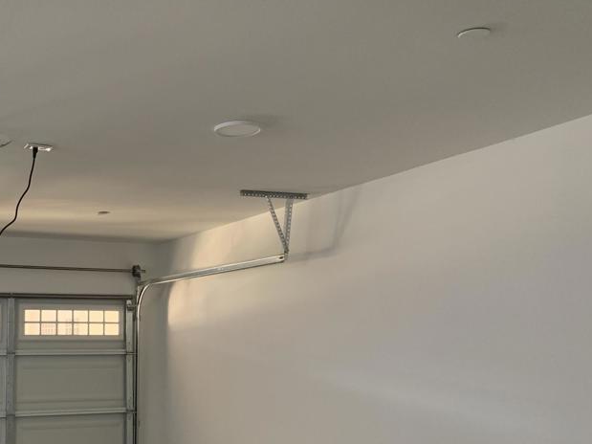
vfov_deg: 33.3
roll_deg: -0.5
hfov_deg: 42.0
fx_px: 735
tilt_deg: +1.6
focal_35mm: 43
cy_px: 299
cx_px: 122
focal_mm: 4.25
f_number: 1.8
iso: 400
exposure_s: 1/30
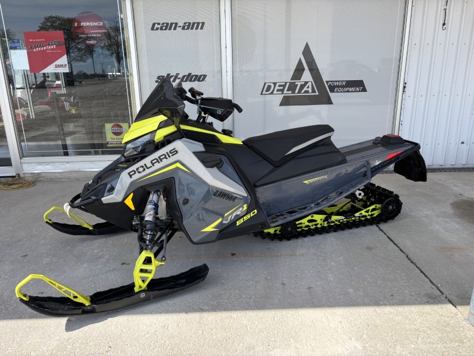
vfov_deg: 53.1
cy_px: 178
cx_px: 237
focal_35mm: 26
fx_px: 356
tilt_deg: -16.5
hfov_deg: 67.3
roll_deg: +2.5
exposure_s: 1/1139
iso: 50
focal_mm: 5.96
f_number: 1.6
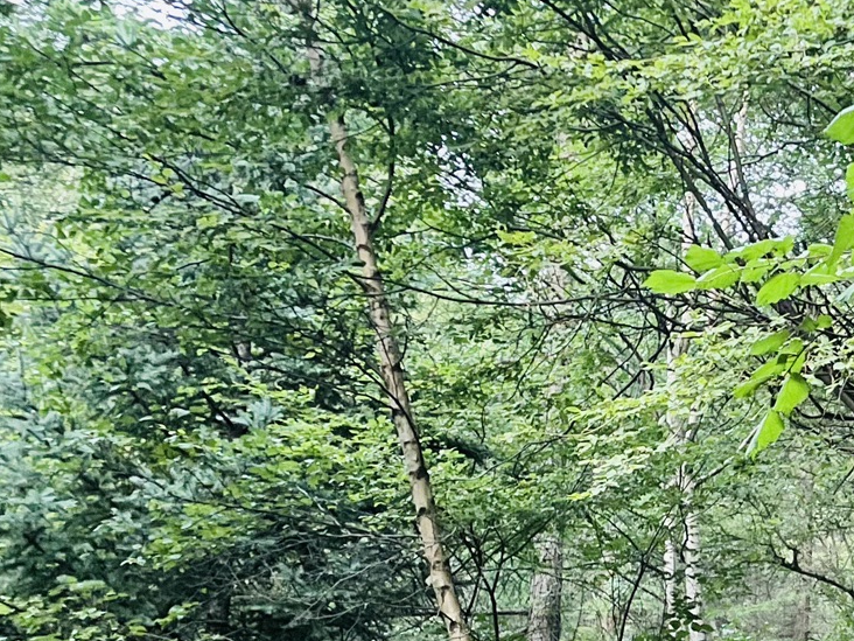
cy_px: 641
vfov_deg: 20.1
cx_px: 954
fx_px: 1752
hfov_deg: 25.3
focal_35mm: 71
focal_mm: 4.2
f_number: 1.6
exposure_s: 1/10
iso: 500
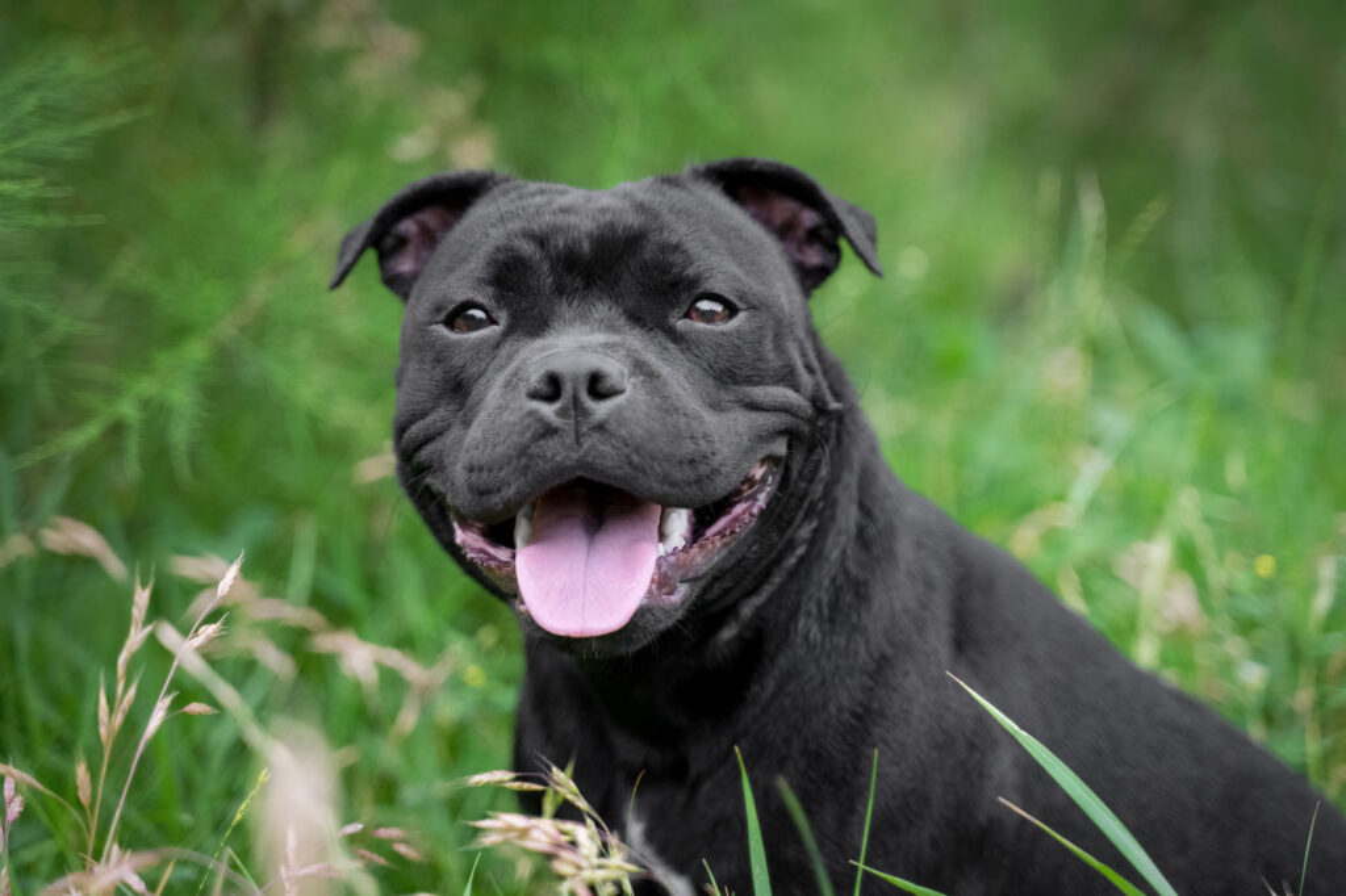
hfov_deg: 27.0
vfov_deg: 18.2
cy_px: 448
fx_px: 2803
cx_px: 673
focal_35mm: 75
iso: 400
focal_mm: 75
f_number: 2.8
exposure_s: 1/400
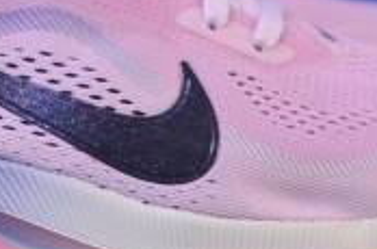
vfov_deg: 3.9
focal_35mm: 345
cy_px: -148
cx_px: 54
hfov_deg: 6.0
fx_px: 3603
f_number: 2.5
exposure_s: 1/320
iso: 250
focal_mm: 50
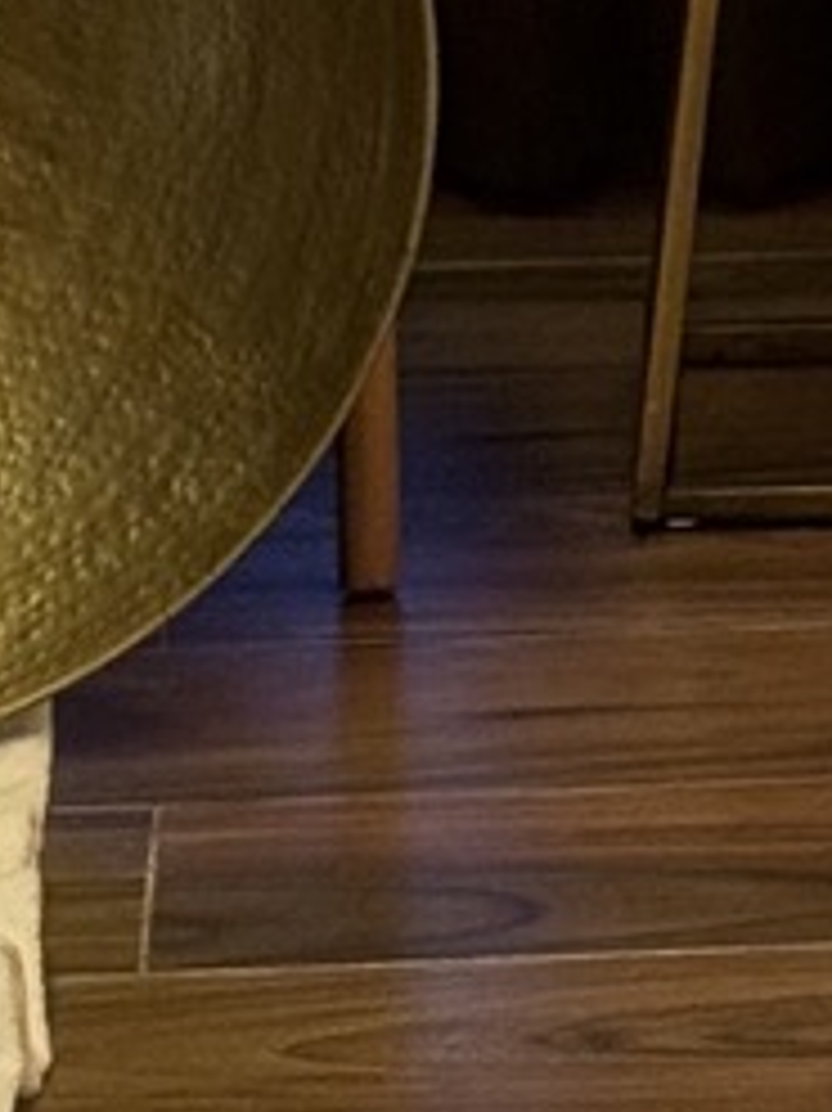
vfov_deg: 7.8
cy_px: -738
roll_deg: +1.0
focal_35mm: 249
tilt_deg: -11.2
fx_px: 7987
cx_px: 944
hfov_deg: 5.9
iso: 800
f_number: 1.78
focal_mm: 6.86
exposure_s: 1/20
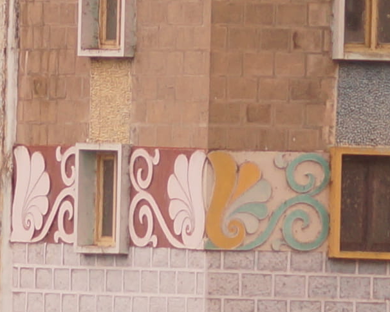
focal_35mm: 1077
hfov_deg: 1.8
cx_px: -548
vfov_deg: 1.4
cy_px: 207
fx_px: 12436
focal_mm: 85
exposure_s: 1/200
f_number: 5.6
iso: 125
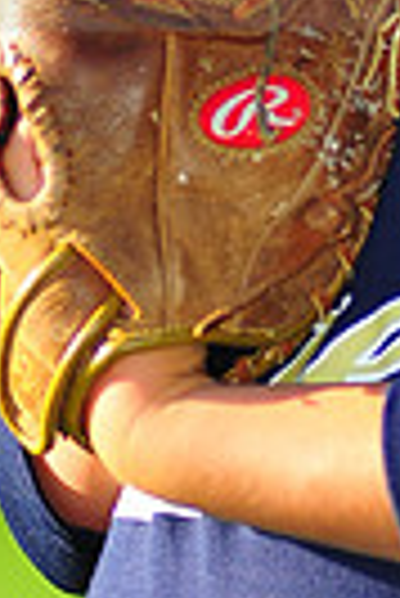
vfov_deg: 2.6
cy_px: -112
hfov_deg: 1.8
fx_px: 13048
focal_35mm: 785
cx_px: 445
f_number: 3.5
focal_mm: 180
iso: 200
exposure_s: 1/1000
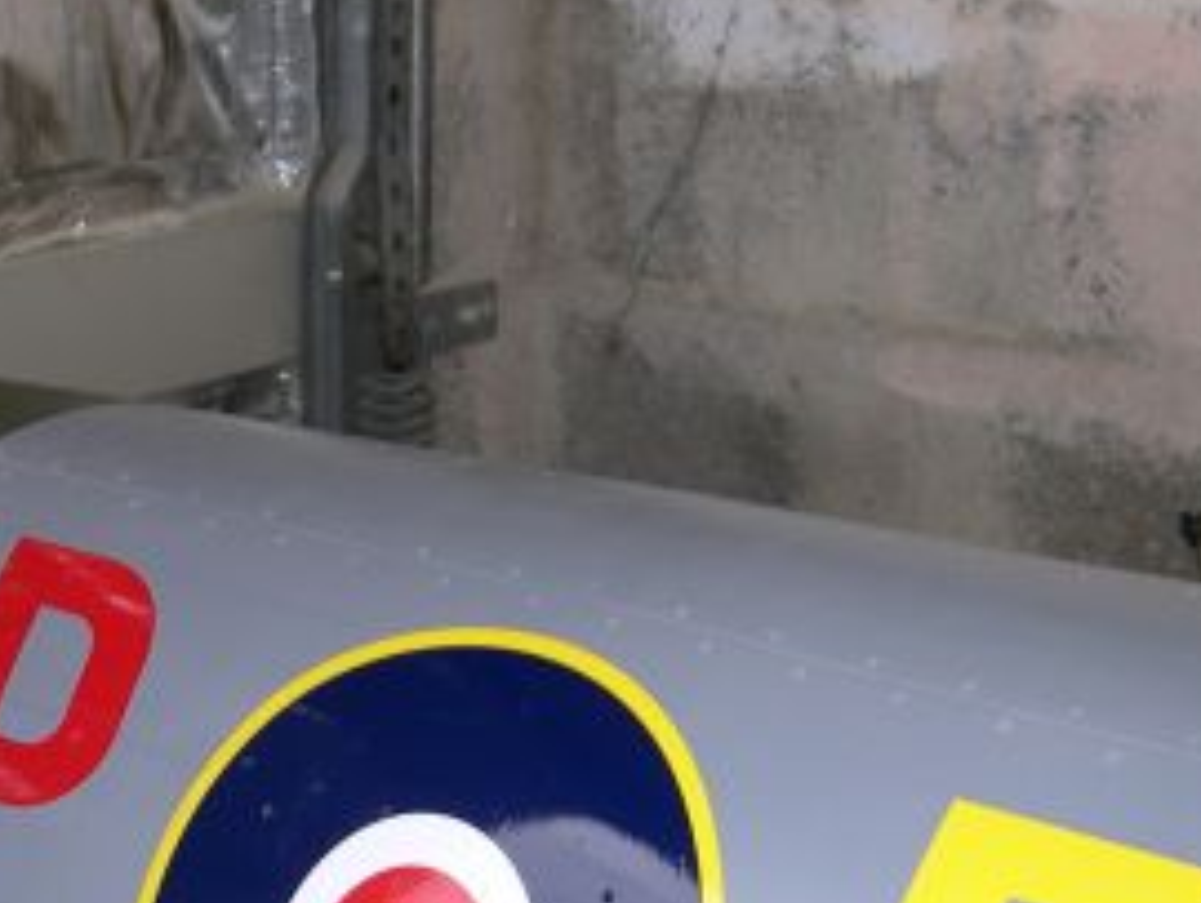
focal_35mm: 90
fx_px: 3125
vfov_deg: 16.4
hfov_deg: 21.4
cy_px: 654
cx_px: 200
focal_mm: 8
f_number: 2.8
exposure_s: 1/60
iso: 100
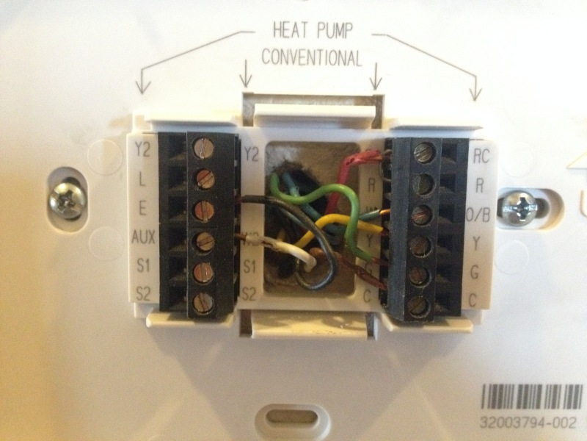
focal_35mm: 35
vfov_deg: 40.7
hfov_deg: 52.6
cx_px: 294
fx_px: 594
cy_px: 220
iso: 800
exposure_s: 1/15
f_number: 2.4
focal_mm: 4.28
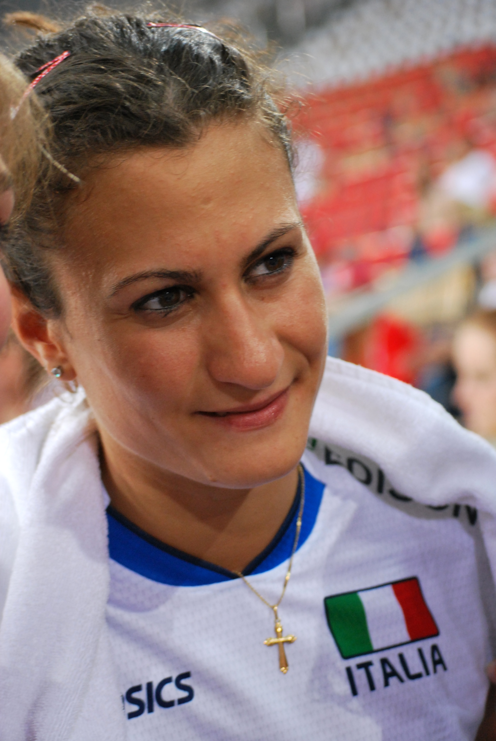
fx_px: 1700
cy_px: 370
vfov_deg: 24.6
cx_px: 248
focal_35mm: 82
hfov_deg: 16.6
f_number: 4
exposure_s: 1/60
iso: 800
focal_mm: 55
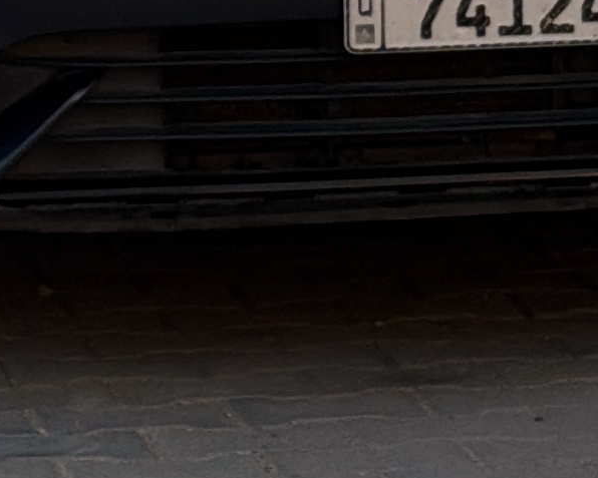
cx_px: 331
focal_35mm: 199
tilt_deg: -0.1
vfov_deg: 7.5
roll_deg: -1.5
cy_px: -387
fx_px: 3523
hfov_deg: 9.7
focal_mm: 6.76
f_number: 1.78
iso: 64
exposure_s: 1/490
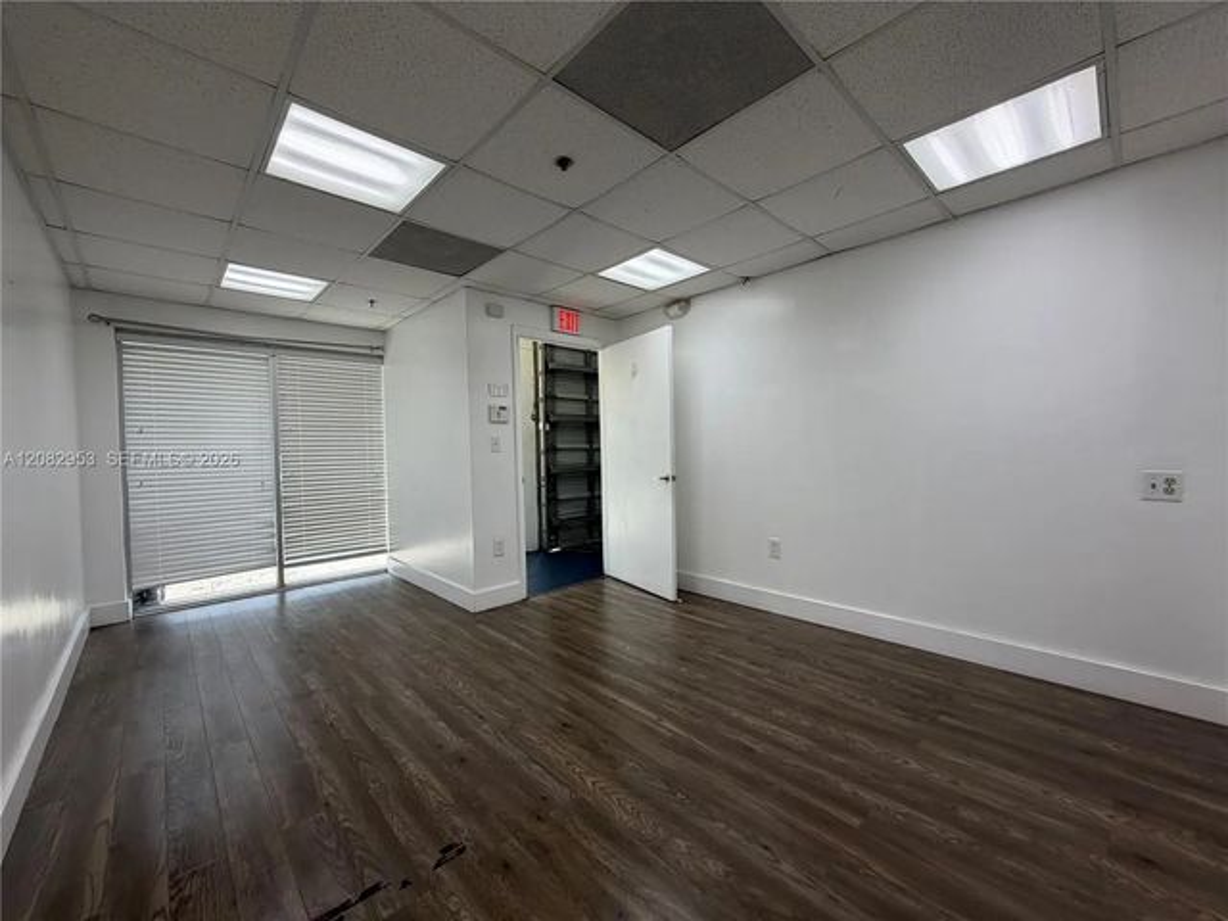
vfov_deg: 85.7
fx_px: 497
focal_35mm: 14
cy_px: 460
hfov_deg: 102.1
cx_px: 614
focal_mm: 2.22
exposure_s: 1/120
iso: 50
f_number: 2.2
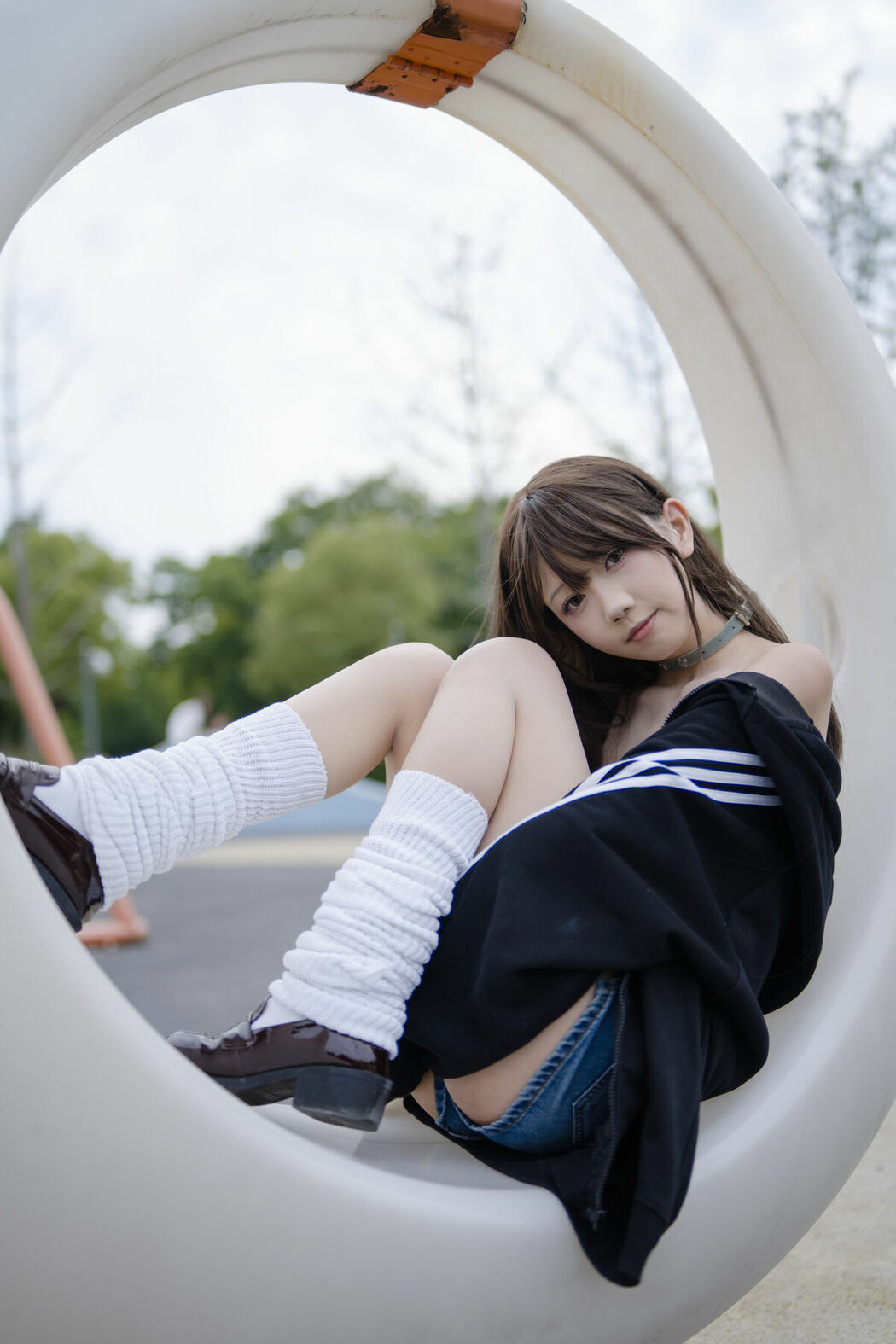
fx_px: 1307
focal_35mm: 35
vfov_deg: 54.4
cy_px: 672
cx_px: 448
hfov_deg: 37.9
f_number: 1.8
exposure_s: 1/2500
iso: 100
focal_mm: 35
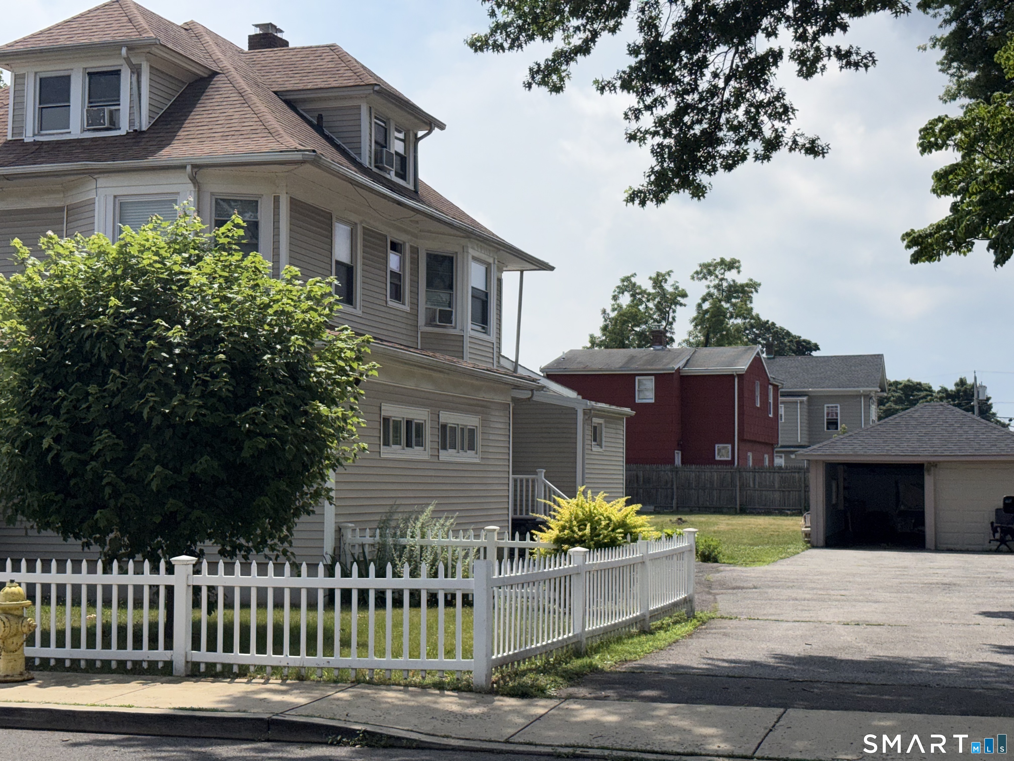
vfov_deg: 28.0
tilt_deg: +4.3
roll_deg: -0.4
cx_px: 507
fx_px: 1523
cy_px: 380
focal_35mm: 52
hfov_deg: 36.8
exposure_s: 1/7042
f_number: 1.6
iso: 25
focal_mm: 5.96
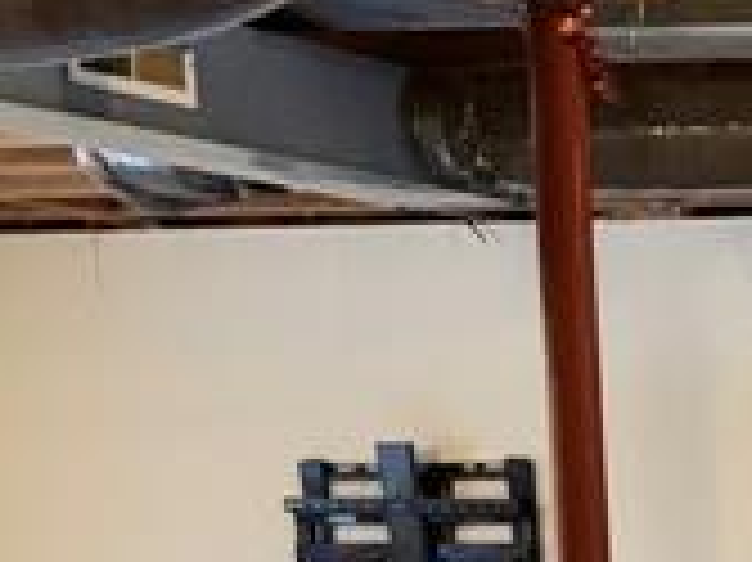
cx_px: 2085
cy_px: 895
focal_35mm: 147
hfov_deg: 10.5
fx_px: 3191
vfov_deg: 9.7
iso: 500
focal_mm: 6.76
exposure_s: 1/60
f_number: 1.78
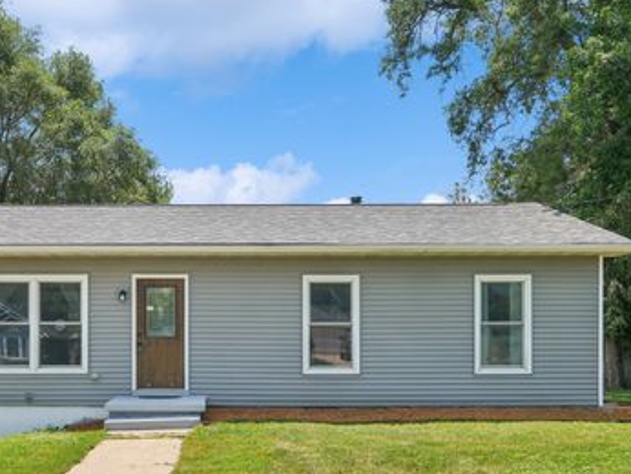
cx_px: 244
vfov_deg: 33.6
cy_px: 252
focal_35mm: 43
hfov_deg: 43.5
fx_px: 784
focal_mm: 20.9
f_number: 9
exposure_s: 1/500
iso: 400
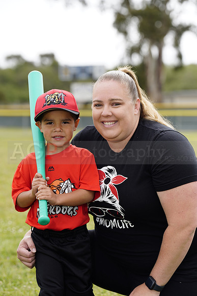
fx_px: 1263
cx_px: 98
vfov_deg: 13.3
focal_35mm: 154
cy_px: 148
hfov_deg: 8.9
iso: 100
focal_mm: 154
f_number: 5.6
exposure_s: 1/250
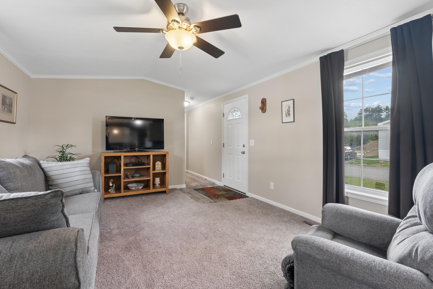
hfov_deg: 96.7
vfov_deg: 73.8
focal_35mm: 16
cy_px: 144
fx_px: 193
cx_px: 216
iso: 640
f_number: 7.1
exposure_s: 1/40
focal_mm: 16
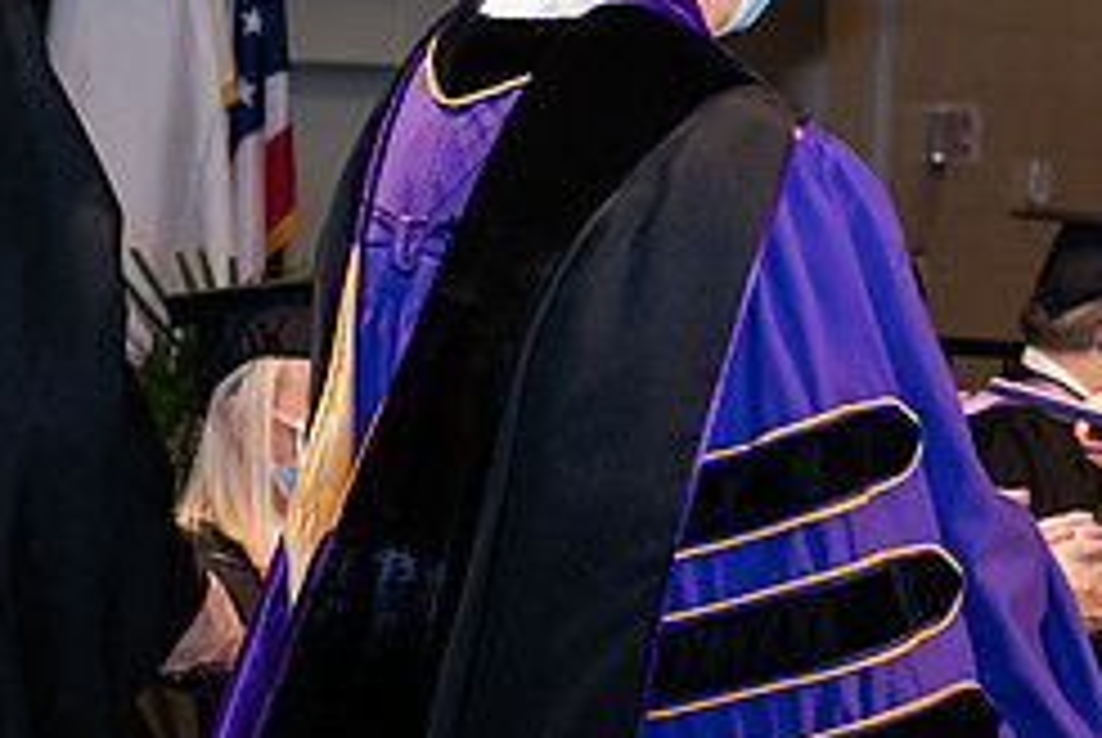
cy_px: 187
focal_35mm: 156
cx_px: 1039
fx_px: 4781
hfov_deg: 13.0
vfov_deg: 8.8
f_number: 6.3
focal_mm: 66
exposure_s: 1/200
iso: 1600
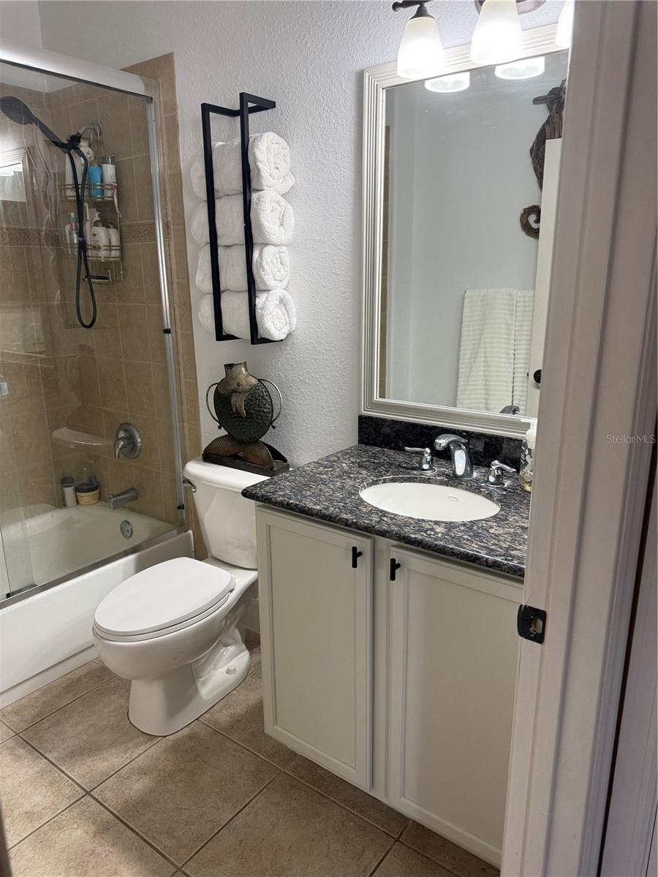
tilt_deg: -14.3
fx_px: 608
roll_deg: -0.7
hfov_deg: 56.8
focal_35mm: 24
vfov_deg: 71.6
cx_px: 329
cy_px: 438
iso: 200
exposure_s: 1/120
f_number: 1.78
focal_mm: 6.76
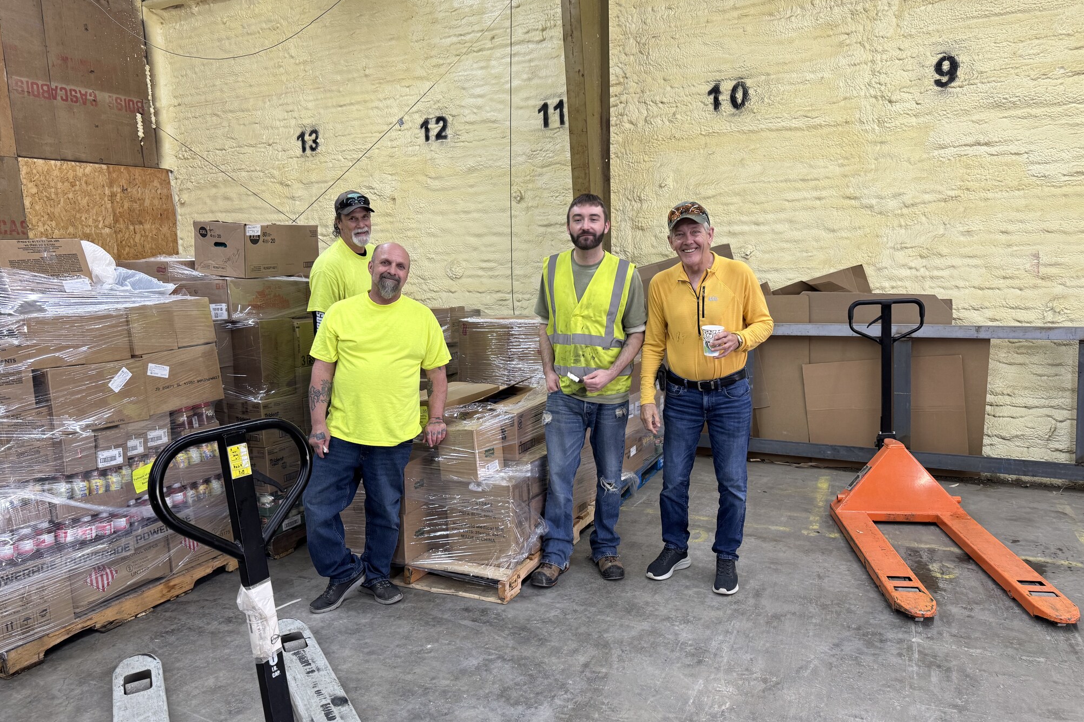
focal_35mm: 25
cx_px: 542
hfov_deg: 71.5
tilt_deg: -9.4
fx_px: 753
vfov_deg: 51.3
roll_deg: +2.5
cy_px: 369
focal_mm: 6.76
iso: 125
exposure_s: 1/60
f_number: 1.78
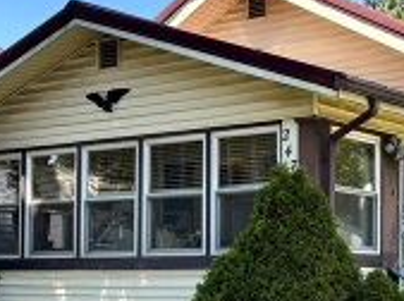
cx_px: 406
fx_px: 920
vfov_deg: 18.3
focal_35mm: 79
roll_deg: -0.5
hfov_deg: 23.7
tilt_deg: -0.4
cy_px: 270
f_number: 1.6
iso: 50
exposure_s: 1/693
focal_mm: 5.96
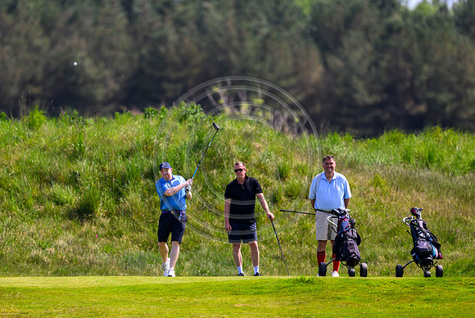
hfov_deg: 2.7
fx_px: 10133
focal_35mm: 767
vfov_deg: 1.8
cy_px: 141
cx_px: 199
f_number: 4
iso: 500
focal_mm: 560
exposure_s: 1/2500
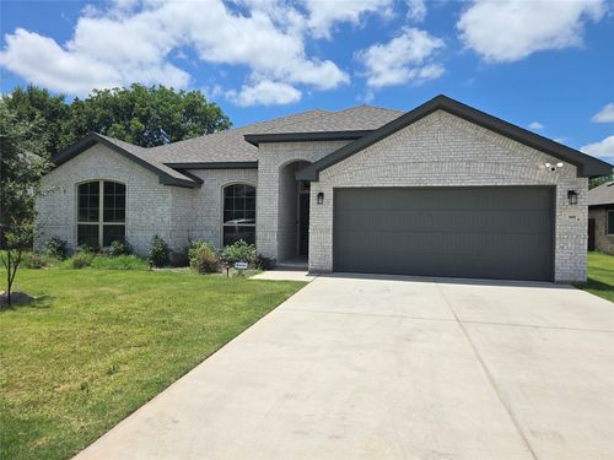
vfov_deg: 58.9
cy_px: 230
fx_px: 408
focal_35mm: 23
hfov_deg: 73.9
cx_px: 307
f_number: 1.7
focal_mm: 6.3
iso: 12
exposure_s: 1/1445
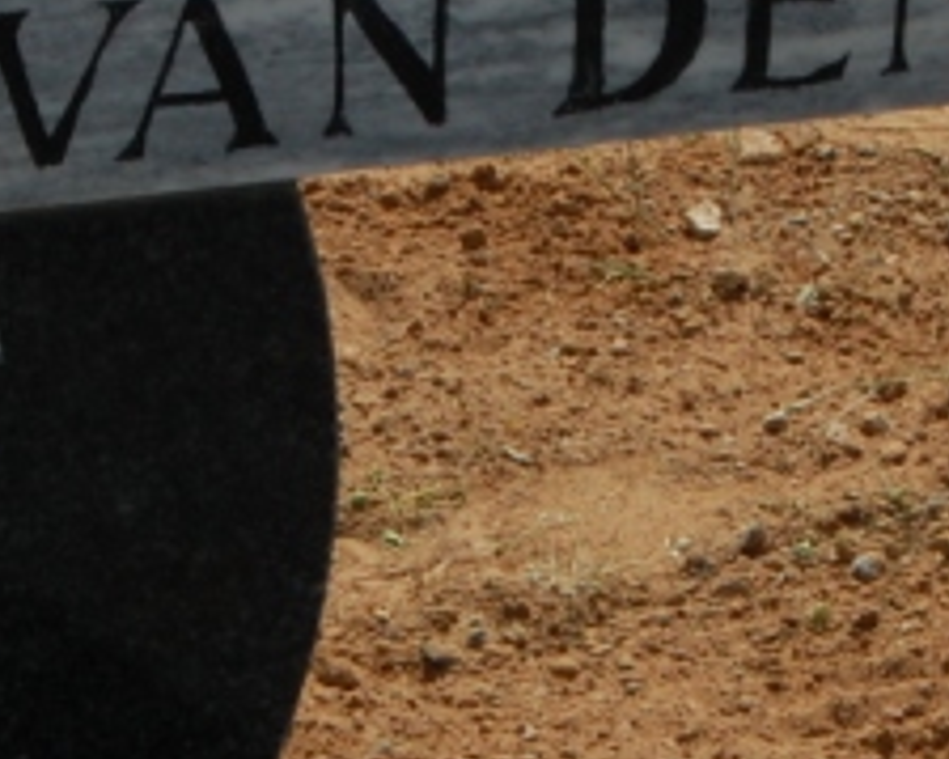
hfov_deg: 7.2
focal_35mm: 270
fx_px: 7580
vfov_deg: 5.7
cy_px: -11
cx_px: 542
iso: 400
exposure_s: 1/250
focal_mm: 42
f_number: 18
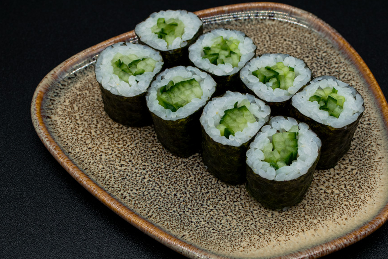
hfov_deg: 31.0
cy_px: 127
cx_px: 232
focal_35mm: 65
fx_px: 697
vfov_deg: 21.0
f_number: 8
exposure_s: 1/60
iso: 100
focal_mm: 31
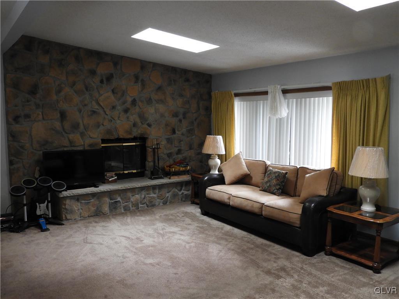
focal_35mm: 30
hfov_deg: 60.0
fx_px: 346
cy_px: 150
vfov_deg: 46.8
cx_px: 200
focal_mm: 5.4
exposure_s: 1/25
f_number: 3.5
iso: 400
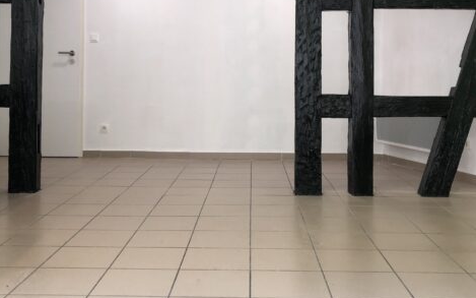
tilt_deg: +0.0
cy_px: 66
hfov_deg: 46.2
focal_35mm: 43
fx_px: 558
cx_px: 230
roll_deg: -0.5
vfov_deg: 29.3
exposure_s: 1/50
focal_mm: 4
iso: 32
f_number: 1.8
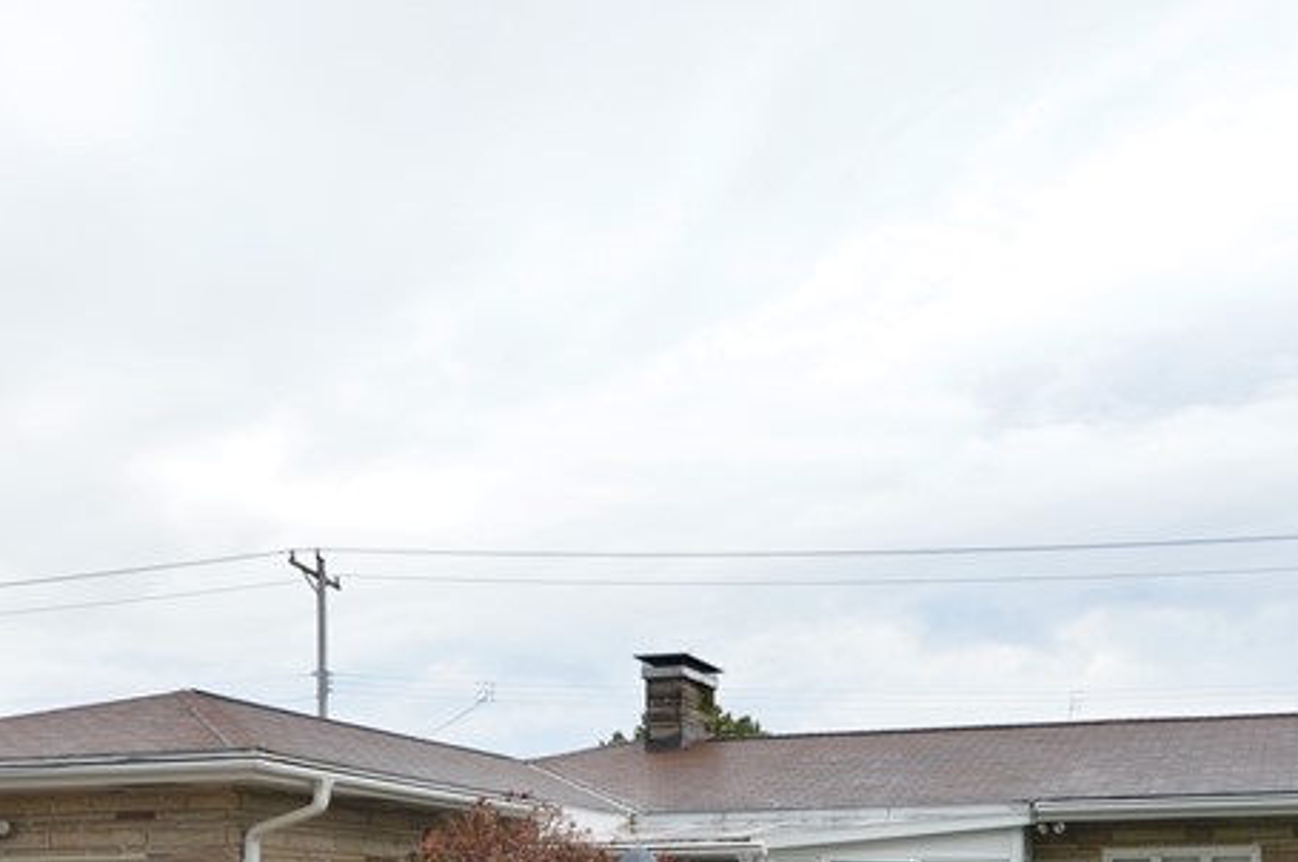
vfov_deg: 28.4
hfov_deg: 45.1
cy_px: 936
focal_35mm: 43
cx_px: 814
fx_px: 1548
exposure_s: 1/125
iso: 100
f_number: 5.6
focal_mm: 12
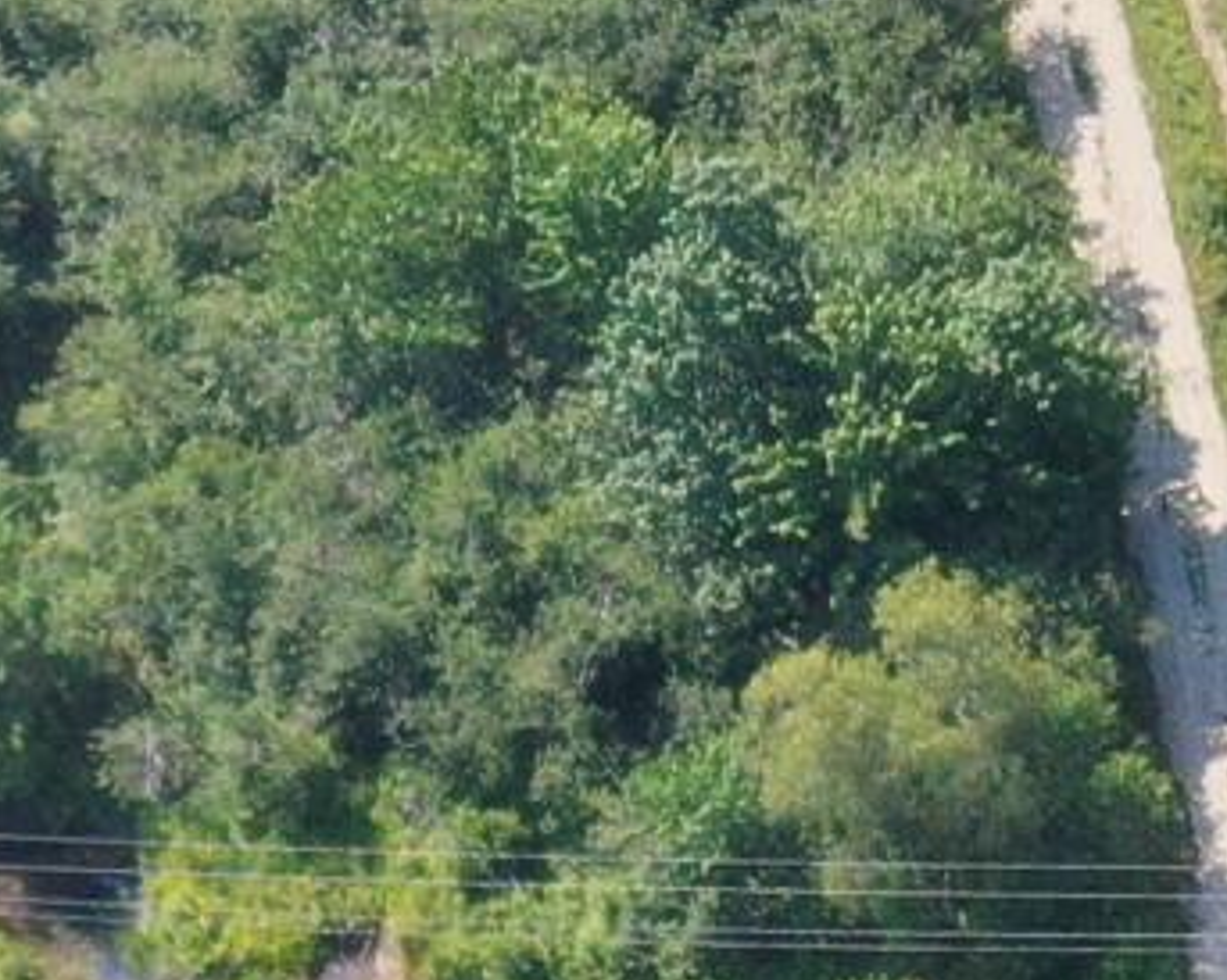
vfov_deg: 6.5
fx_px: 8348
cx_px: 3906
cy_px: -1202
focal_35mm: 230
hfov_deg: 7.3
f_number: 5
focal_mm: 10.26
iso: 100
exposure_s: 1/240
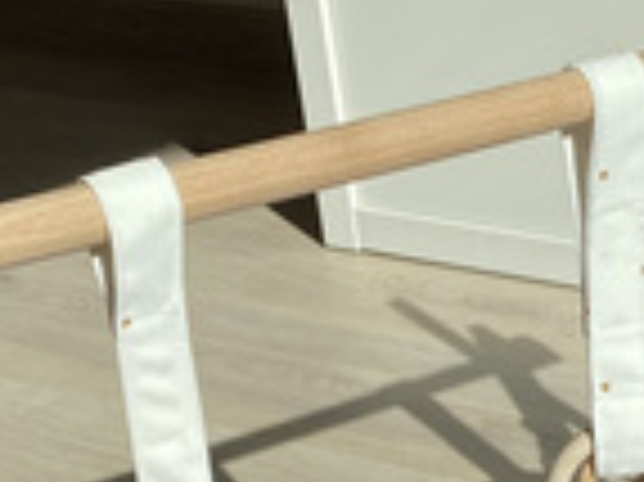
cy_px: 685
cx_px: 590
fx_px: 2026
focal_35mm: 109
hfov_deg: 17.8
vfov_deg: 13.0
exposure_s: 1/2571
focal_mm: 4.25
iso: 32
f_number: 1.8
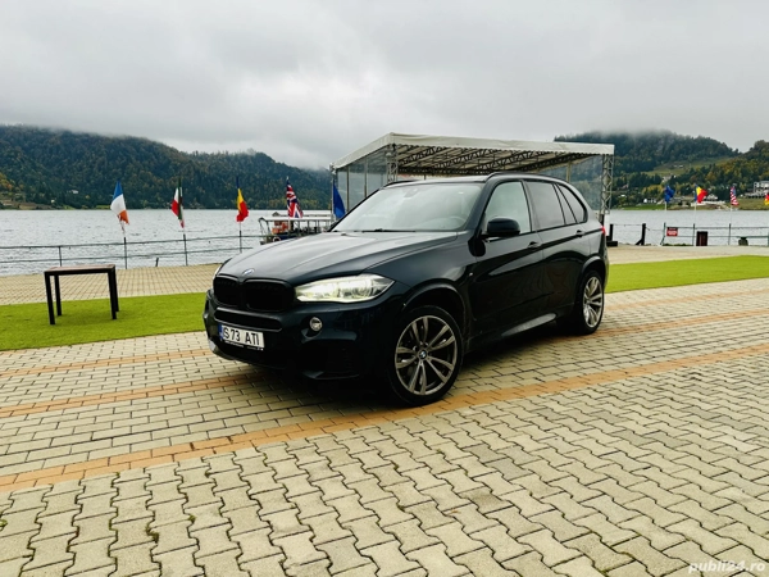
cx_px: 384
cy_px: 288
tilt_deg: -8.6
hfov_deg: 71.6
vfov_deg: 56.8
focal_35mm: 24
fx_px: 533
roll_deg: +0.3
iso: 80
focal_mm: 6.86
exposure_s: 1/150
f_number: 1.78
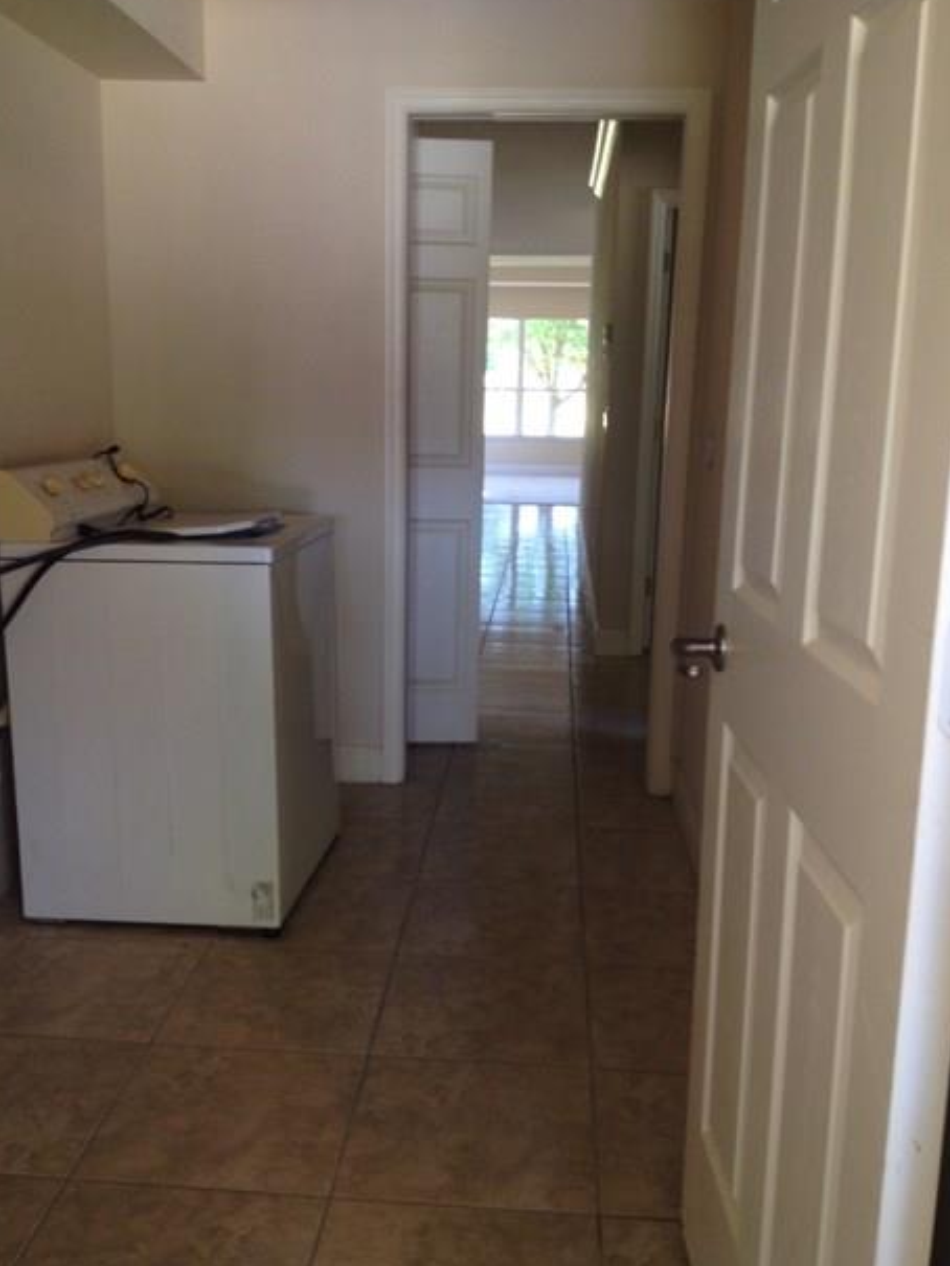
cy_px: 638
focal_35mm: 37
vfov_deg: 50.1
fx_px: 1353
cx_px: 452
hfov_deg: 38.7
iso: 64
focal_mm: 4.28
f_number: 2.4
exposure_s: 1/20
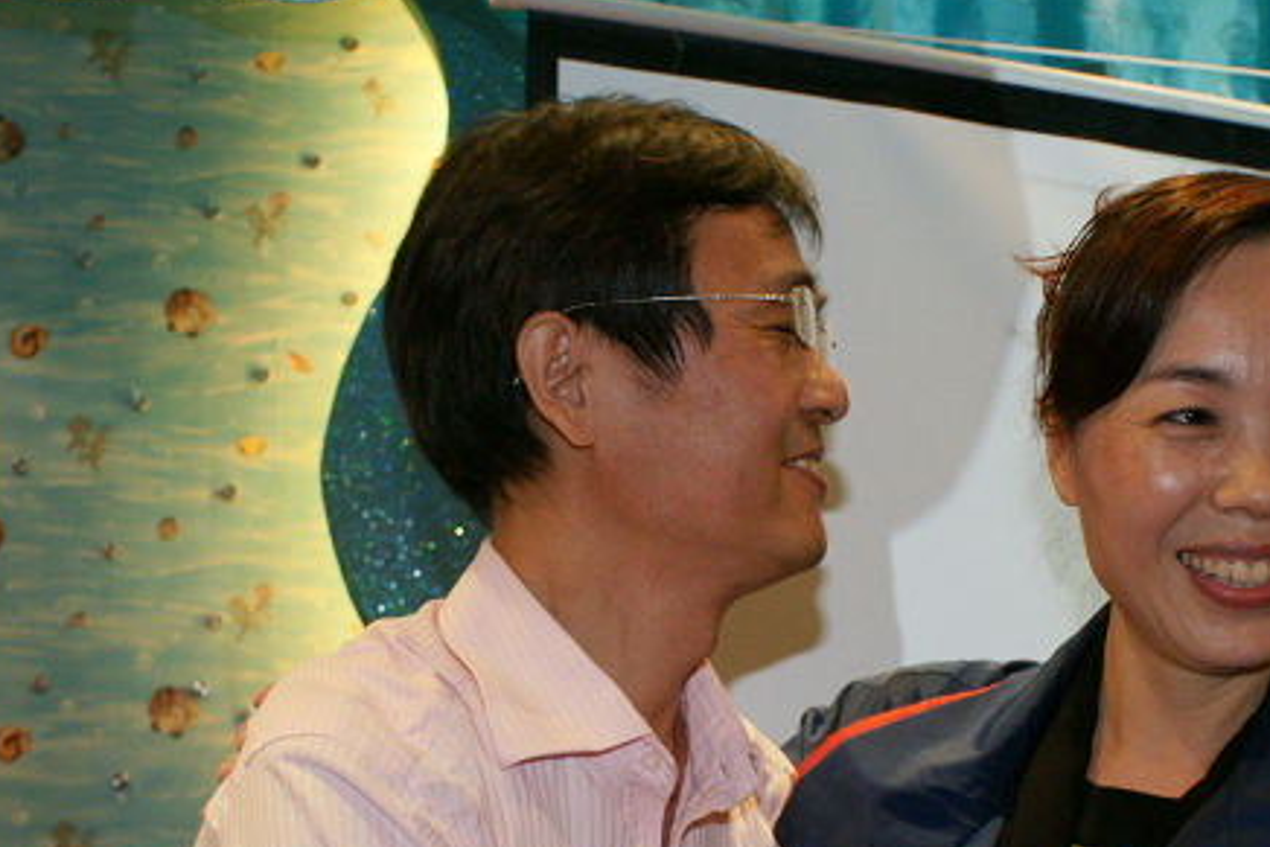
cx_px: 804
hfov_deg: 36.0
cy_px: 712
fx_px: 1941
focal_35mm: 55
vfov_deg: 24.1
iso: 800
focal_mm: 20
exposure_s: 1/60
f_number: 5.6
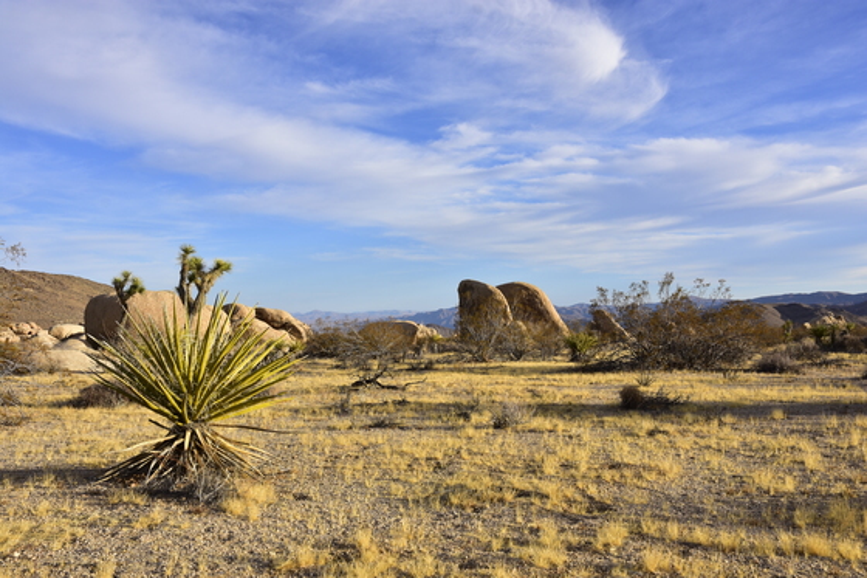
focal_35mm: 33
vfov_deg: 39.9
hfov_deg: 57.2
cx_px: 434
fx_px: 794
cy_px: 289
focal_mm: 22
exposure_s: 1/160
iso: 100
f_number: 10
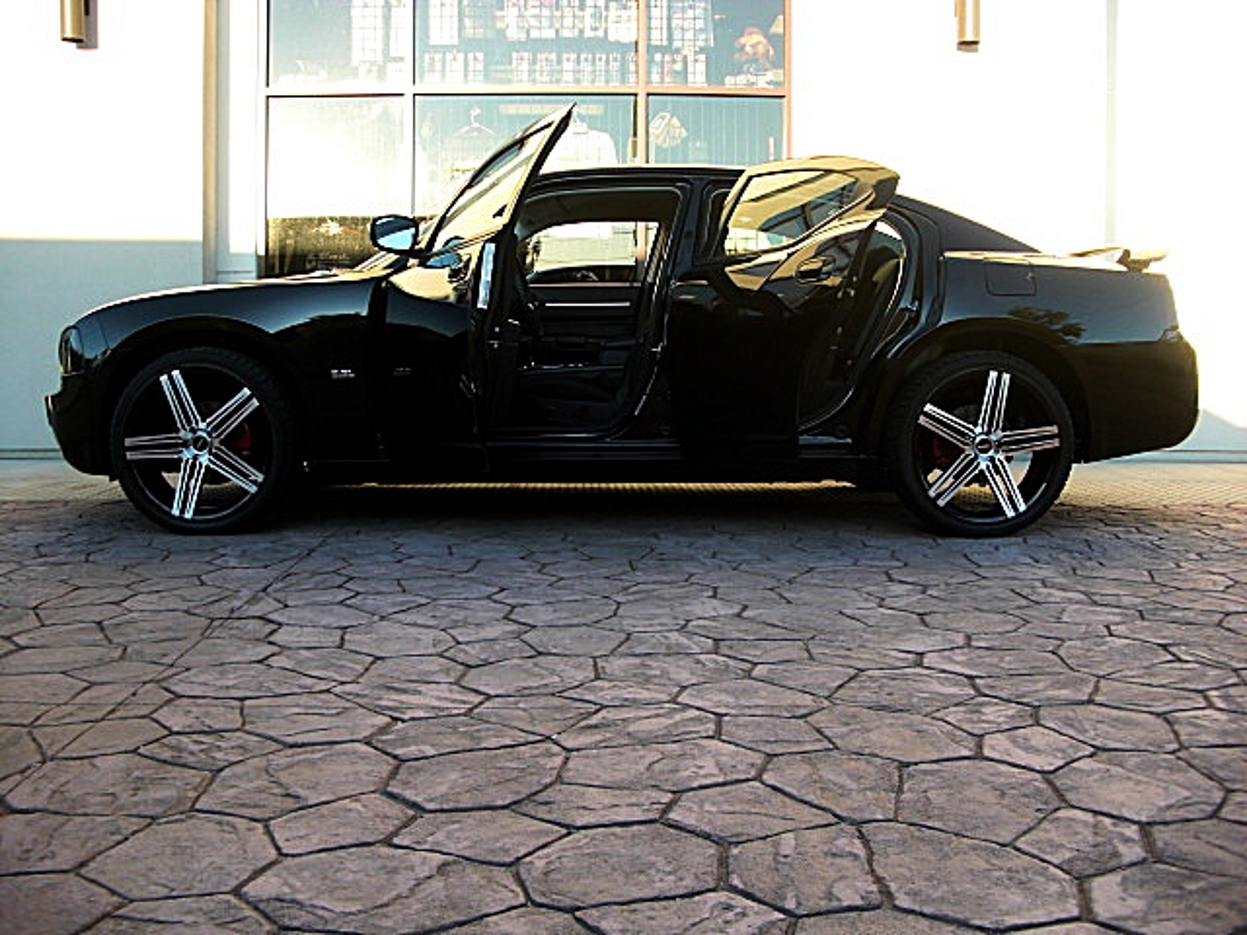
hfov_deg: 51.4
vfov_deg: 39.7
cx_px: 624
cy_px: 468
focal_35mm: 36
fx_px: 1297
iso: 50
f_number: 2.8
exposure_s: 1/100
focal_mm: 6.3
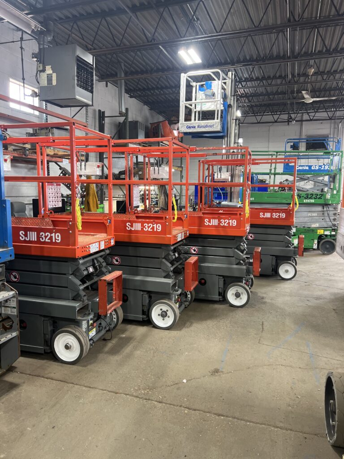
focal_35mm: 26
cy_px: 230
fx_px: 345
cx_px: 172
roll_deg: +0.5
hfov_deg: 53.1
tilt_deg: -5.0
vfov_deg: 67.3
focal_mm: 5.7
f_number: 1.5
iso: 125
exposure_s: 1/60
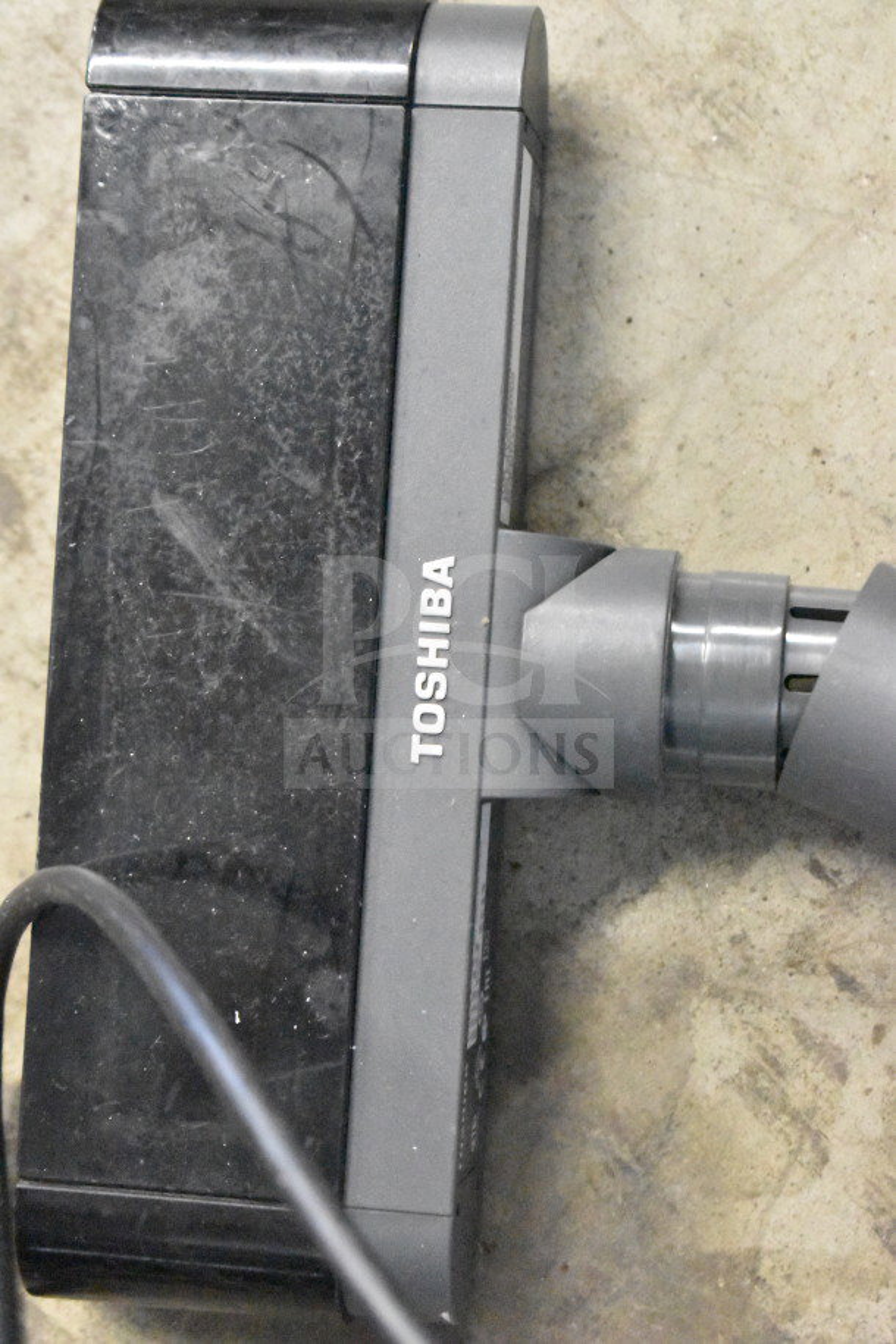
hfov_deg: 16.6
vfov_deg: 24.6
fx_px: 3080
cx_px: 448
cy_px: 672
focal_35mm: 82
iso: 25600
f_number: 5.6
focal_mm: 55
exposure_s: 1/100
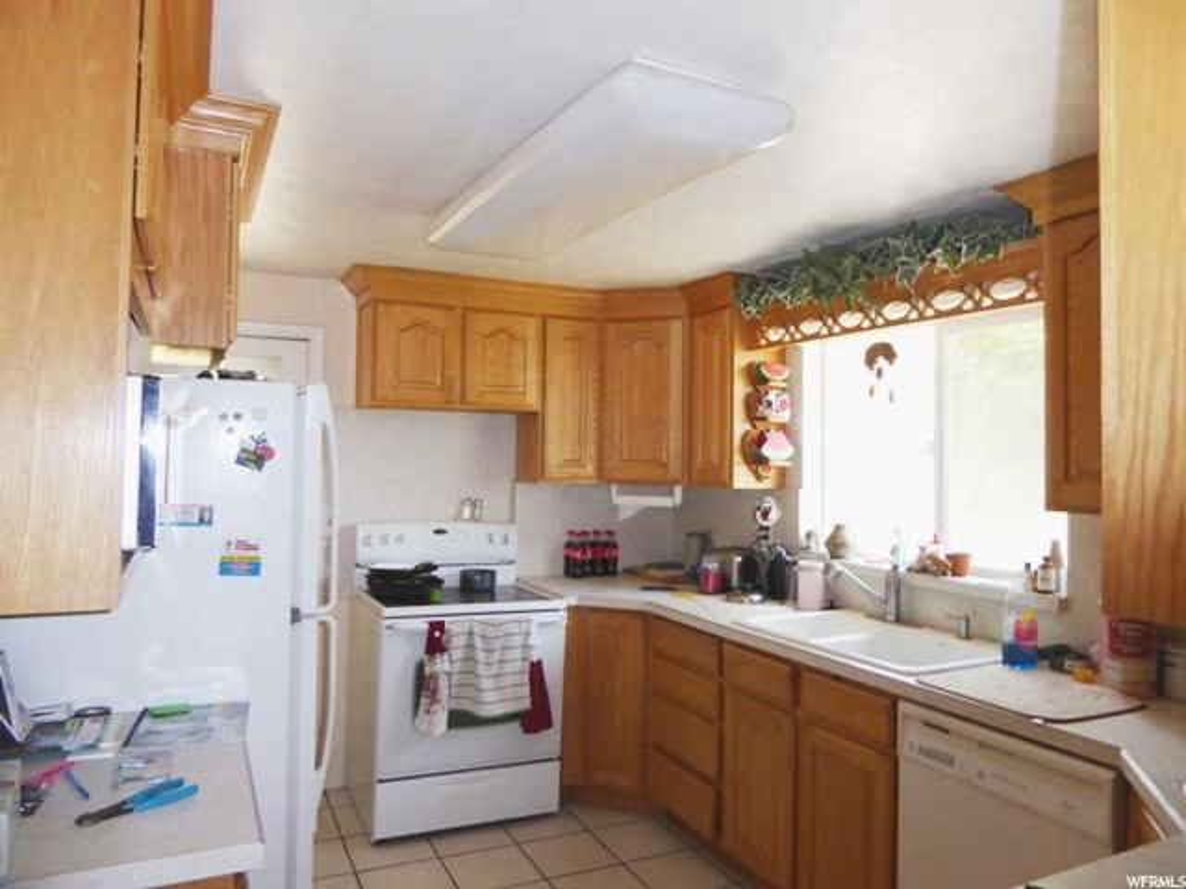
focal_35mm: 24
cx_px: 593
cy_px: 444
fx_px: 822
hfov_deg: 71.6
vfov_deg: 56.8
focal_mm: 4.3
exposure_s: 1/60
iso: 320
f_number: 3.3
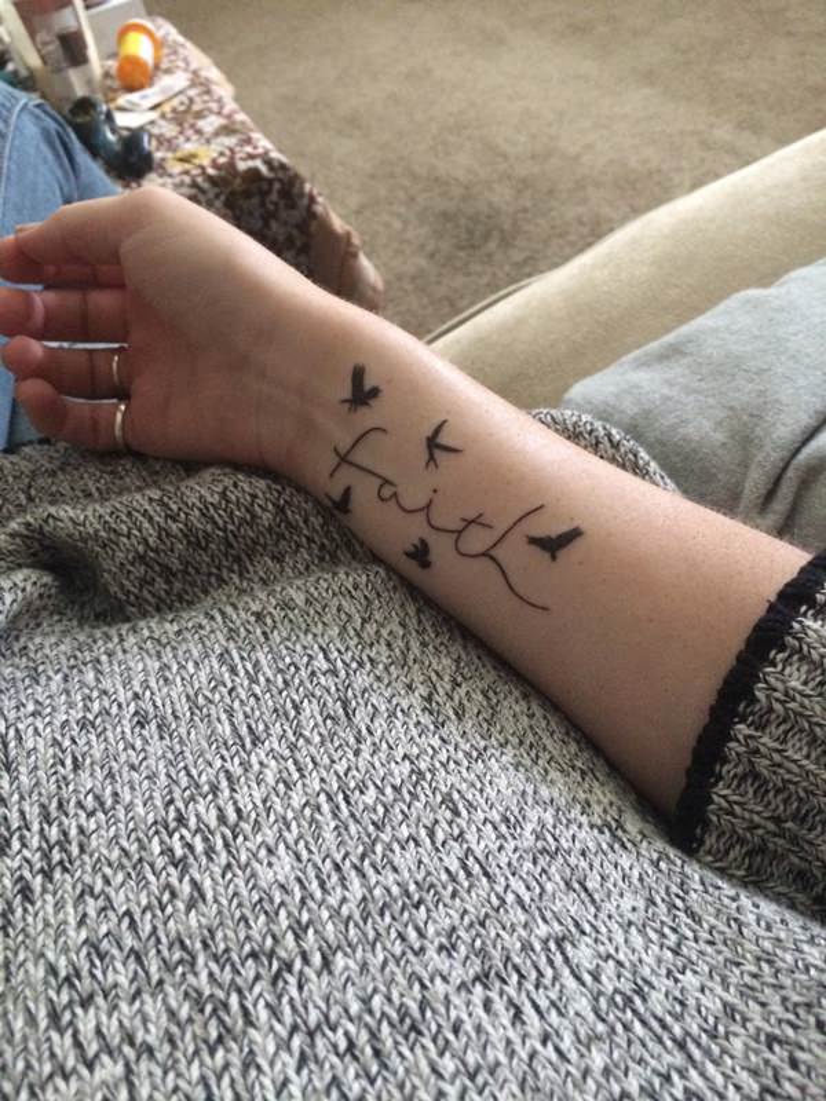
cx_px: 413
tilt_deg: -43.5
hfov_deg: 48.2
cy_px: 550
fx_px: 923
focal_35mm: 29
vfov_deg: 61.7
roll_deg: +15.1
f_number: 2.2
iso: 400
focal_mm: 4.15
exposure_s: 1/15
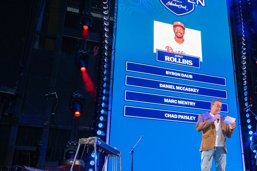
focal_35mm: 42
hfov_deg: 44.1
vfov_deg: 31.3
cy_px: 131
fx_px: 300
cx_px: 207
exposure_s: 1/200
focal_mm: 24
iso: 1600
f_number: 2.8
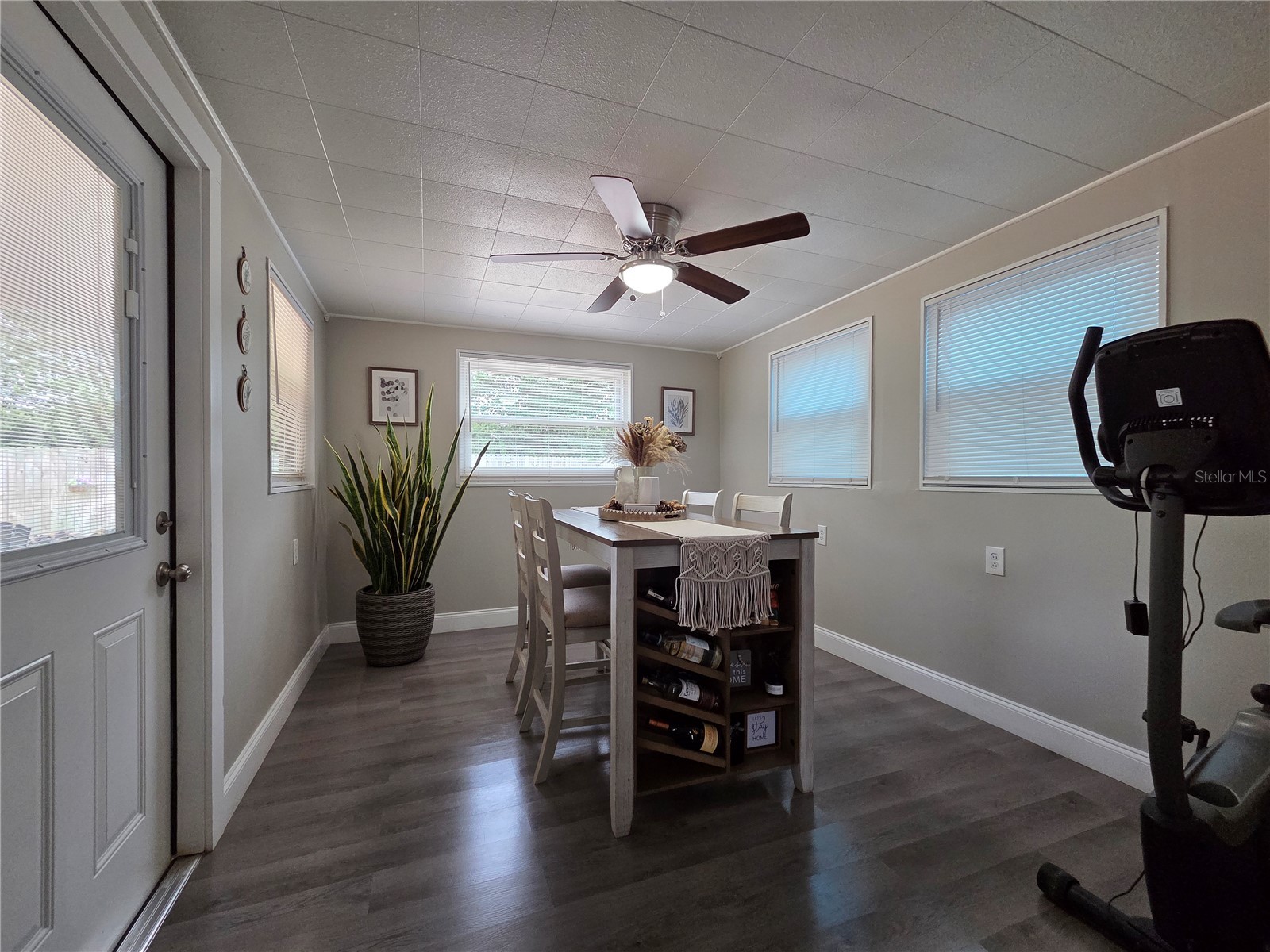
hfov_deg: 106.2
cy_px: 476
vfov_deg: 89.9
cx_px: 635
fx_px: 477
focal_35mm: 13
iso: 320
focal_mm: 2.2
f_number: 2.2
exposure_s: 1/120
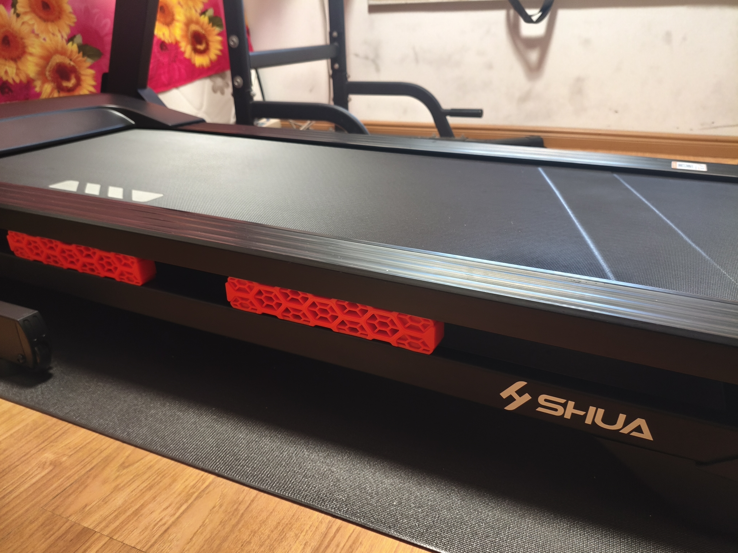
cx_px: 369
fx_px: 554
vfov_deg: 53.1
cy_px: 276
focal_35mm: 26
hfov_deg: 67.3
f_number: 1.5
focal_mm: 4.94
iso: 1000
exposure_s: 1/18.7
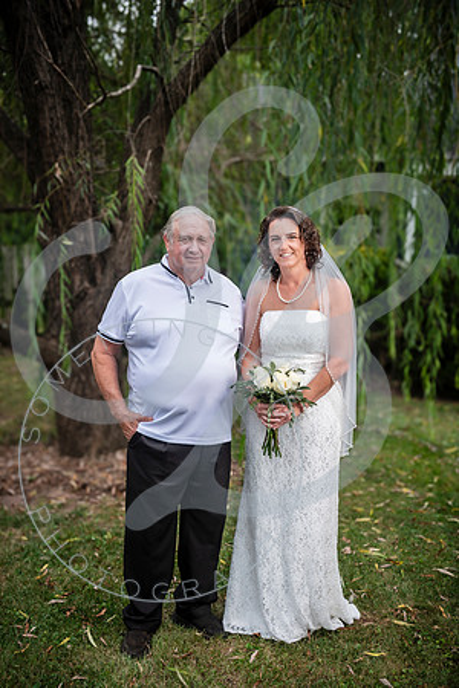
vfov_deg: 43.6
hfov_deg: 29.9
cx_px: 230
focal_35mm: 45
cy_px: 344
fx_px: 861
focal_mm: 45
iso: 100
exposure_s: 1/250
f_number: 2.8
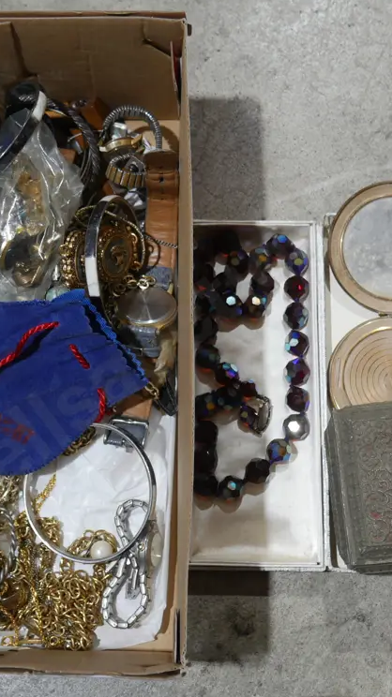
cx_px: 158
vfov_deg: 36.6
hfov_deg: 21.0
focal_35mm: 57
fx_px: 1054
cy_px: 348
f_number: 4.1
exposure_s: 1/60
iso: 320
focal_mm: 19
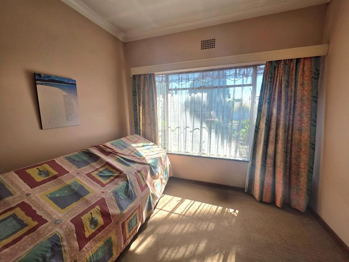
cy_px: 131
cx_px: 174
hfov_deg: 106.2
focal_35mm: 13
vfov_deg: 89.9
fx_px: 131
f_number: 1.9
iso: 40
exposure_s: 1/250
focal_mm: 2.2
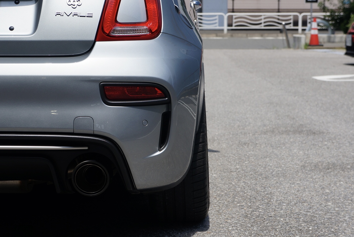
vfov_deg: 16.6
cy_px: 118
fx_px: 812
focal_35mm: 82
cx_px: 177
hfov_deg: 24.6
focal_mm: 55
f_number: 7.1
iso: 100
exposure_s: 1/500
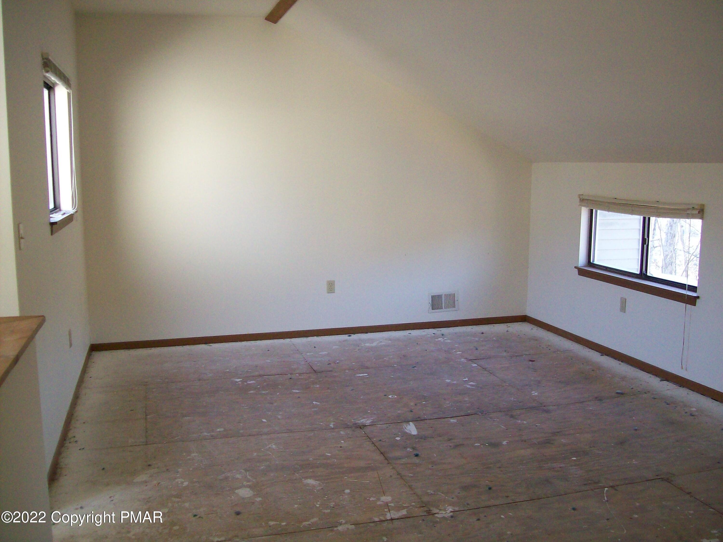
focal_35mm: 36
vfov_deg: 39.7
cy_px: 271
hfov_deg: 51.4
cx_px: 362
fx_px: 752
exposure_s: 1/74.1
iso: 200
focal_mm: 6
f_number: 2.7
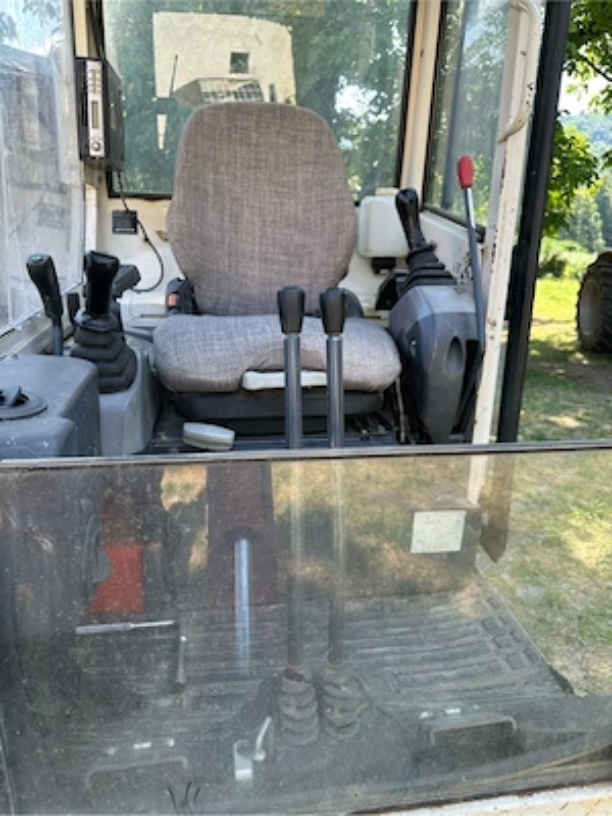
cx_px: 306
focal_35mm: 24
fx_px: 566
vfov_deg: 71.6
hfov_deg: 56.8
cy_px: 408
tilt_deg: -16.5
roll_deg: -0.3
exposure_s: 1/325
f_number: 1.78
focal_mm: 6.86
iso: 80
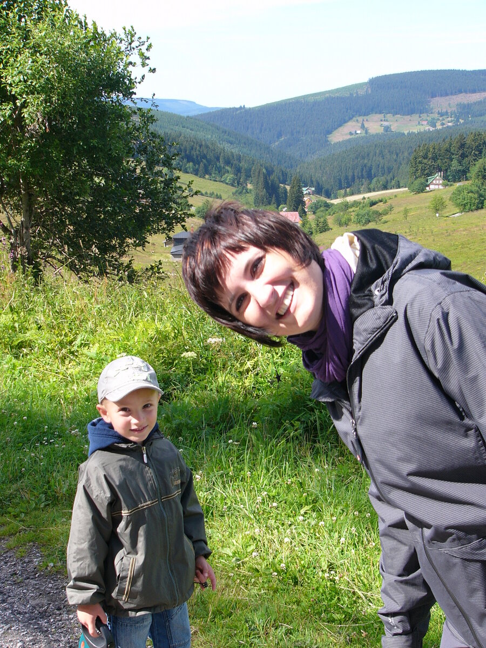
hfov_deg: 24.8
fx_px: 1104
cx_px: 243
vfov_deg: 32.7
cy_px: 324
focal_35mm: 59
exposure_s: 1/200
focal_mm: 9.8
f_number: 4
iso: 50
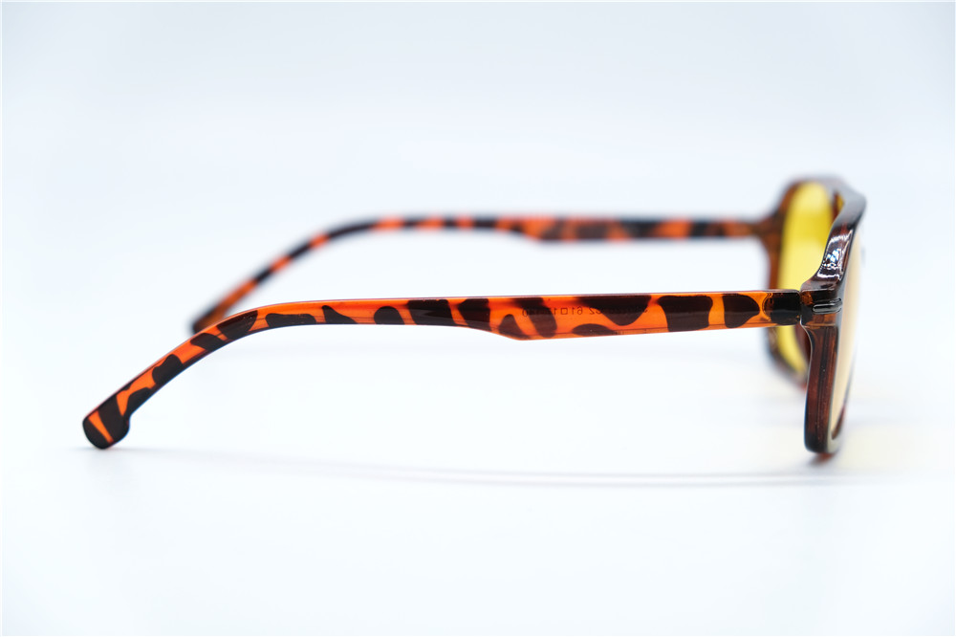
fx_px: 2097
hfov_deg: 25.7
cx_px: 478
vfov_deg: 17.3
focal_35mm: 79
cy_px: 318
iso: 160
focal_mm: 52.7
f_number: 4
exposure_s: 1/180
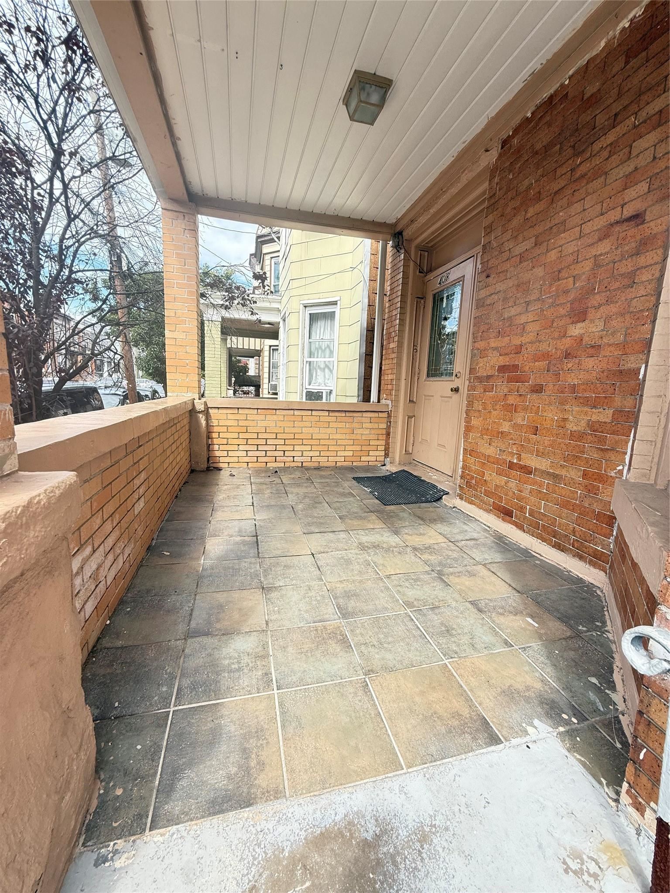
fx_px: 361
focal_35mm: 14
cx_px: 335
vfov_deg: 102.1
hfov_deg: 85.7
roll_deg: -2.8
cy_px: 446
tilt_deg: -9.1
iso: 64
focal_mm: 2.22
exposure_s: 1/274
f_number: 2.2
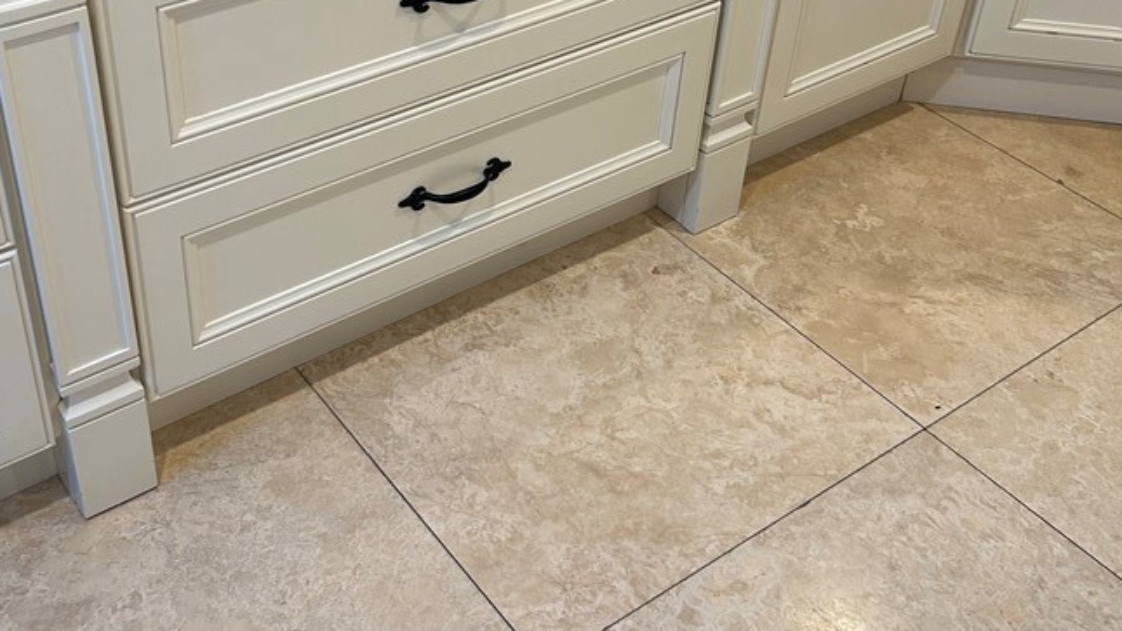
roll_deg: -1.8
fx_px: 1339
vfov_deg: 26.0
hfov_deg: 45.3
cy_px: 120
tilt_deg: -33.4
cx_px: 470
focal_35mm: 45
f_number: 1.5
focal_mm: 5.7
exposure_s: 1/60
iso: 80
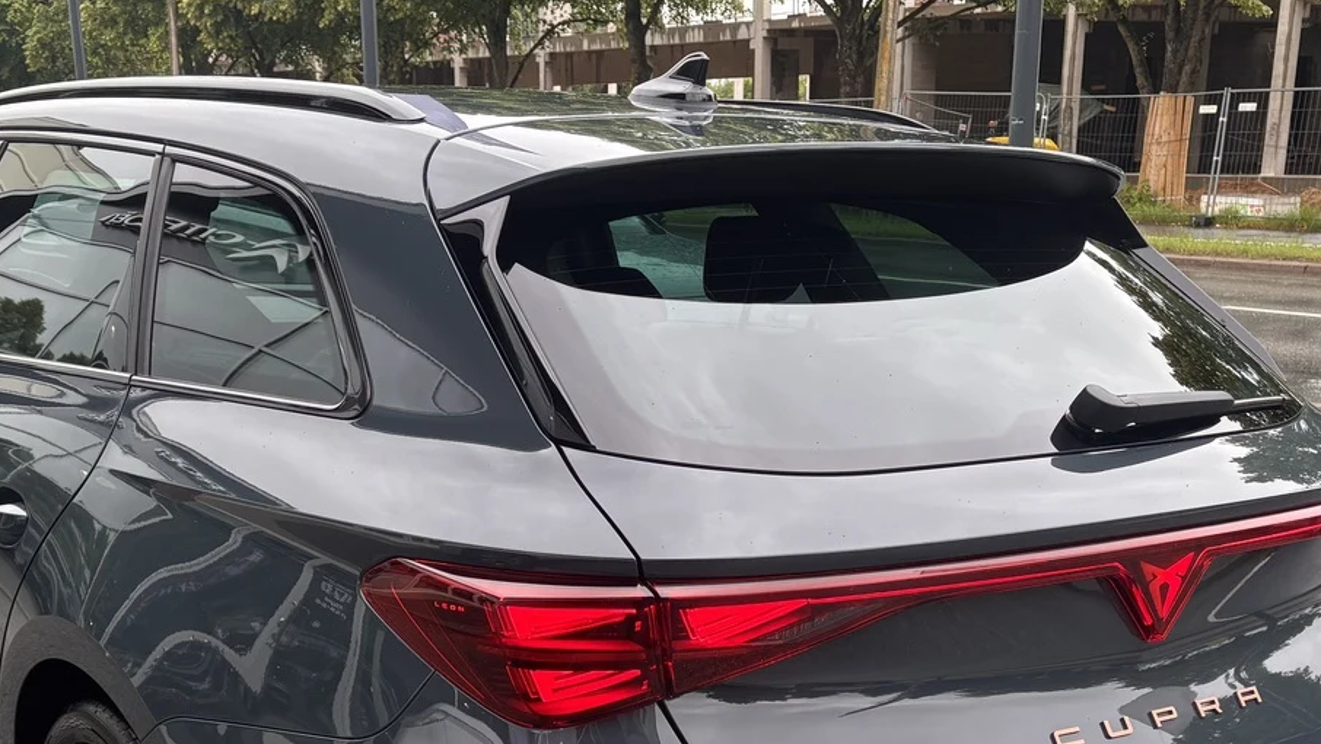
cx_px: 554
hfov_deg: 41.2
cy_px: 721
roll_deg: +0.8
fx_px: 1752
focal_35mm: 50
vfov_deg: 23.1
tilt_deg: -17.7
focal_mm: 5.96
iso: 50
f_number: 1.6
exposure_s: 1/364
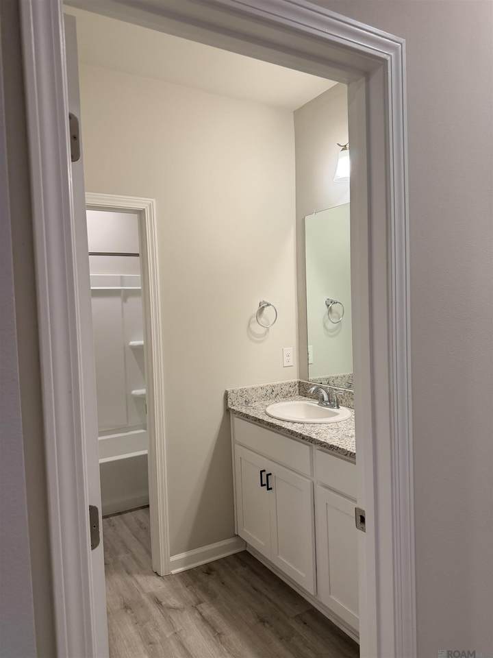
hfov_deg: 56.8
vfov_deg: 71.6
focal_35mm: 24
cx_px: 246
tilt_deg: -2.2
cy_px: 329
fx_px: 456
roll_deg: +2.0
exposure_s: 1/120
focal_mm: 6.76
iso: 160
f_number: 1.78
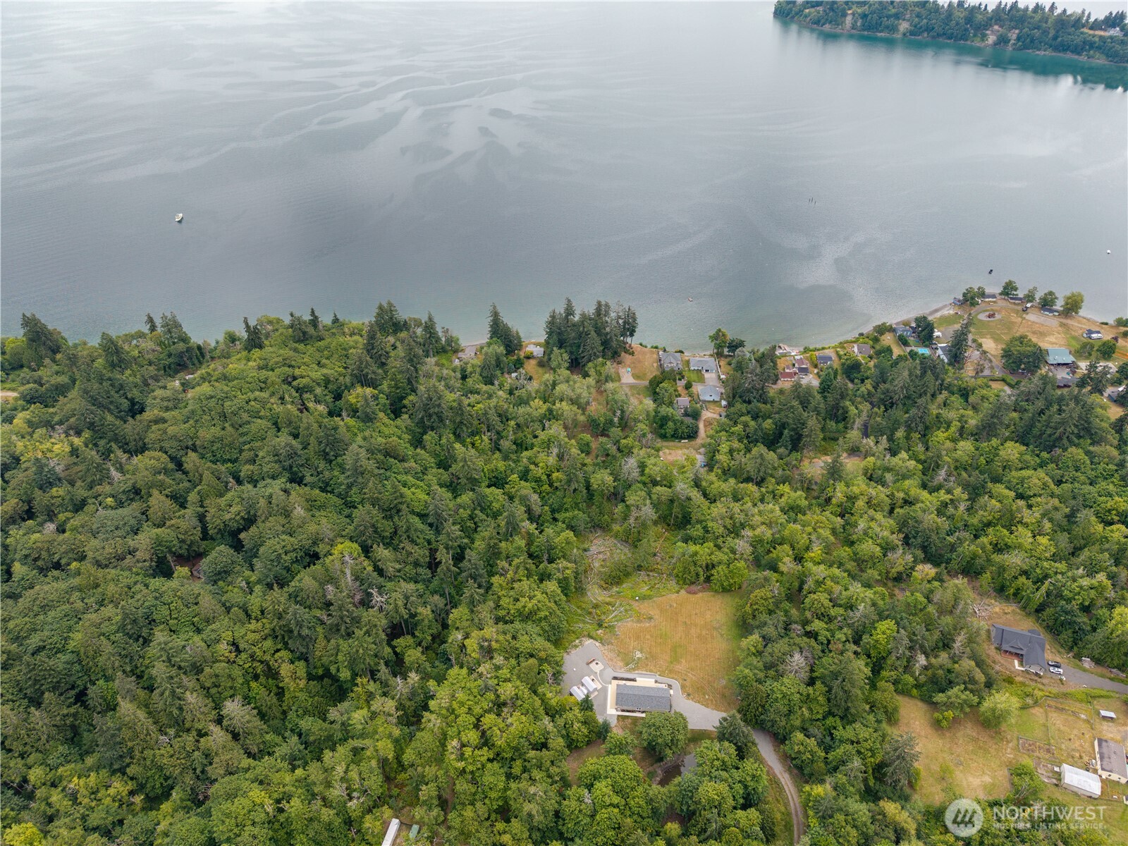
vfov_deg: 56.8
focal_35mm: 24
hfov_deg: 71.6
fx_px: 782
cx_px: 564
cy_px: 423
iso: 100
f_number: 1.8
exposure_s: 1/2000
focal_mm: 8.67
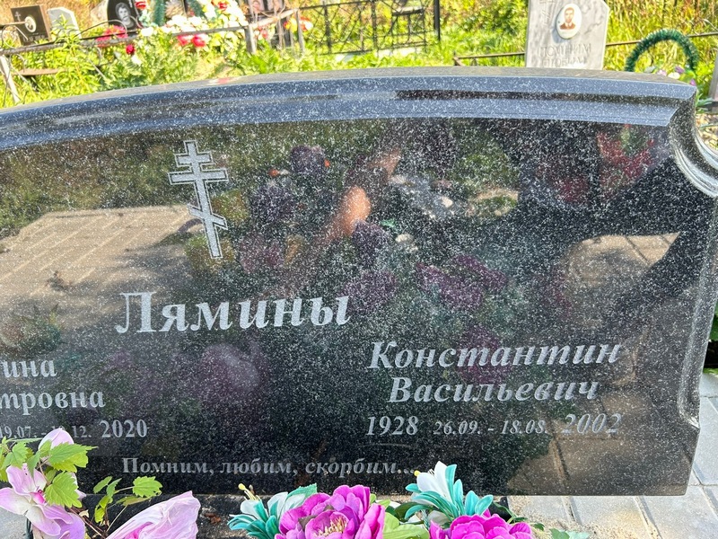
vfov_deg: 53.1
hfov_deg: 67.3
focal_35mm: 26
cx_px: 359
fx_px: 539
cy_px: 270
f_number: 1.5
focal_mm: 5.7
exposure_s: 1/235
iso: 50
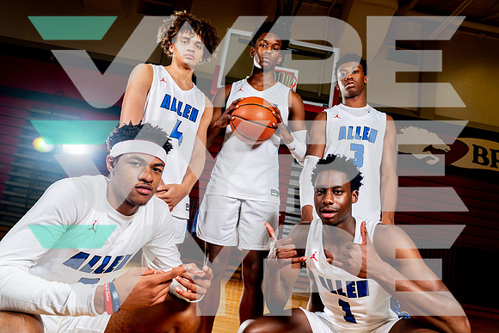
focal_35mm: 24
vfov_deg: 53.2
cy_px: 166
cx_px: 250
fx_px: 333
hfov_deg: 73.7
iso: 100
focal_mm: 24
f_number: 5.6
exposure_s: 1/125
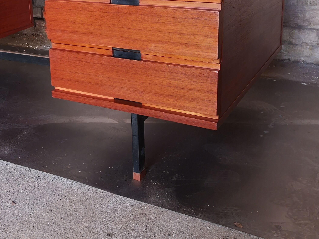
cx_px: 70
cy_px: 50
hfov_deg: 36.4
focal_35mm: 51
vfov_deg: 28.0
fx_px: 470
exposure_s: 1/100
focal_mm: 3.95
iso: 125
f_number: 1.8
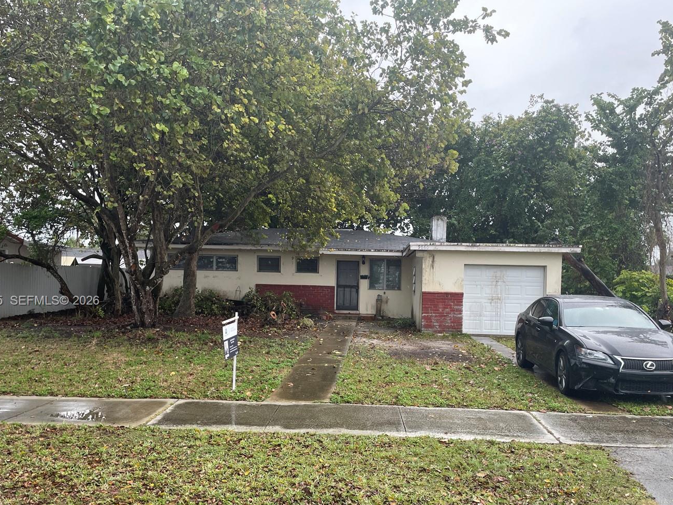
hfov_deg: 56.8
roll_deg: -1.2
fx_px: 622
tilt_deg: +2.7
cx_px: 353
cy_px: 301
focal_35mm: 32
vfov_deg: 43.9
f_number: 1.6
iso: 32
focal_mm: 4.2
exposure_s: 1/836
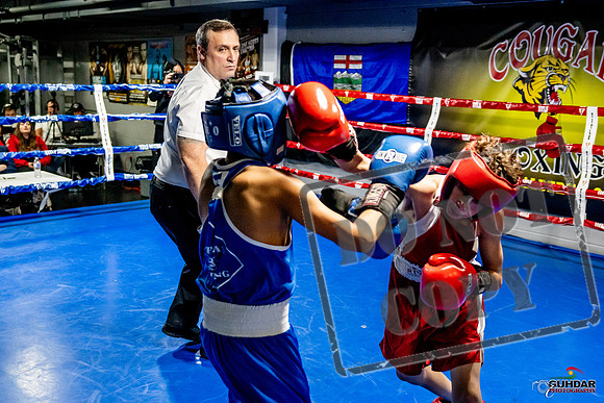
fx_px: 671
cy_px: 202
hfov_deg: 48.4
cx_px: 302
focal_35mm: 40
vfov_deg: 33.4
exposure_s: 1/800
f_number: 2.8
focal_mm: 27
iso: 5000
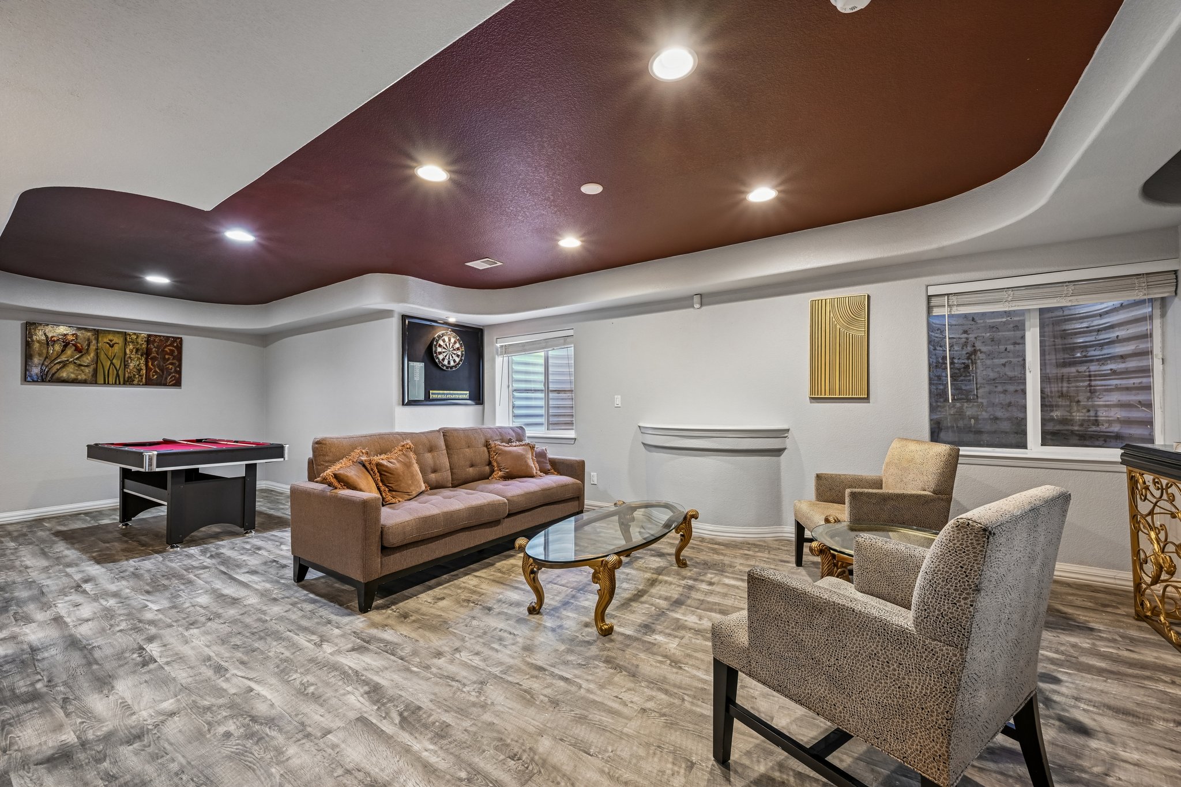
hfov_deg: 104.3
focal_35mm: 14
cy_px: 394
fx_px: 459
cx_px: 590
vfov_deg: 81.2
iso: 400
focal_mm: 14
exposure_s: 1/3.33
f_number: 10
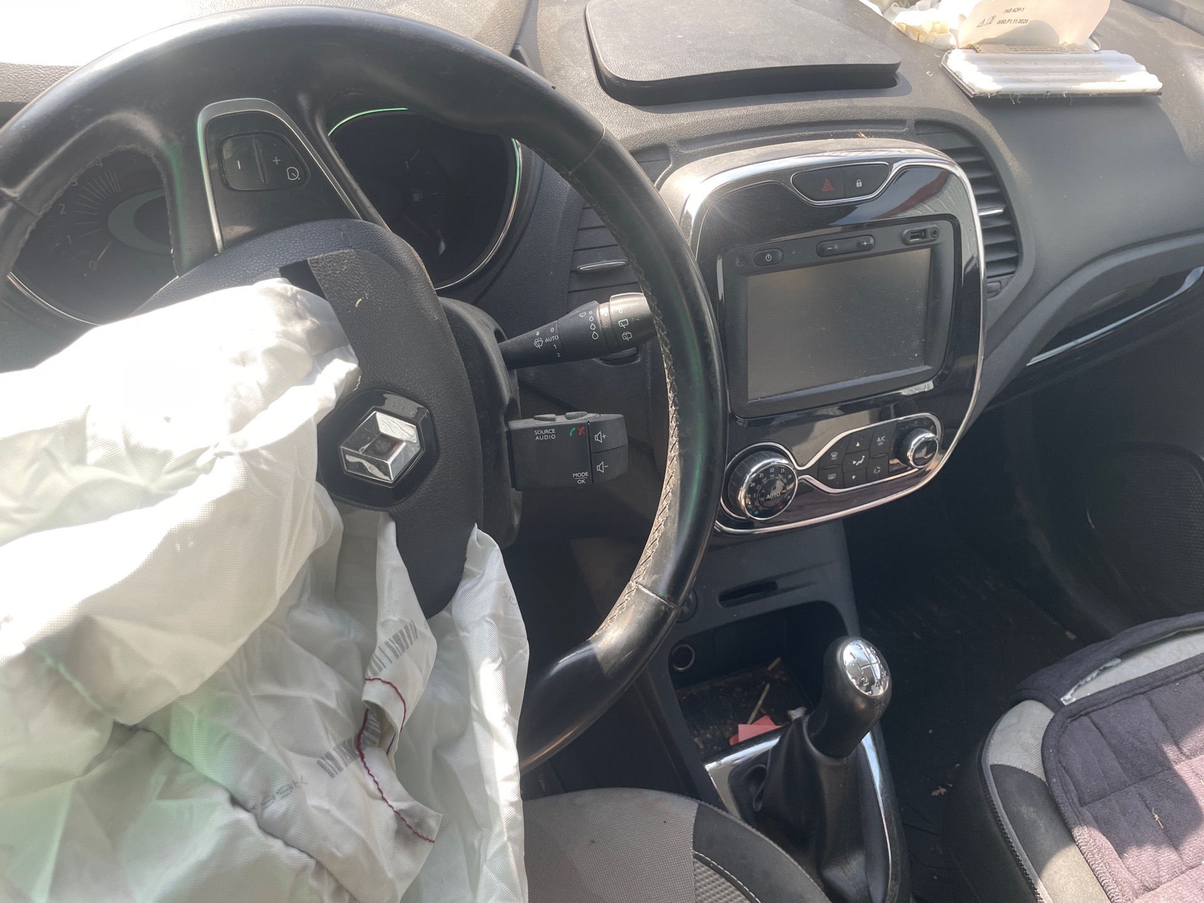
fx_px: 904
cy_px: 452
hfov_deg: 67.3
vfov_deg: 53.1
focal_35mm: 26
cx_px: 602
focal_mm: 4.2
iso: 32
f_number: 1.6
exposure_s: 1/189
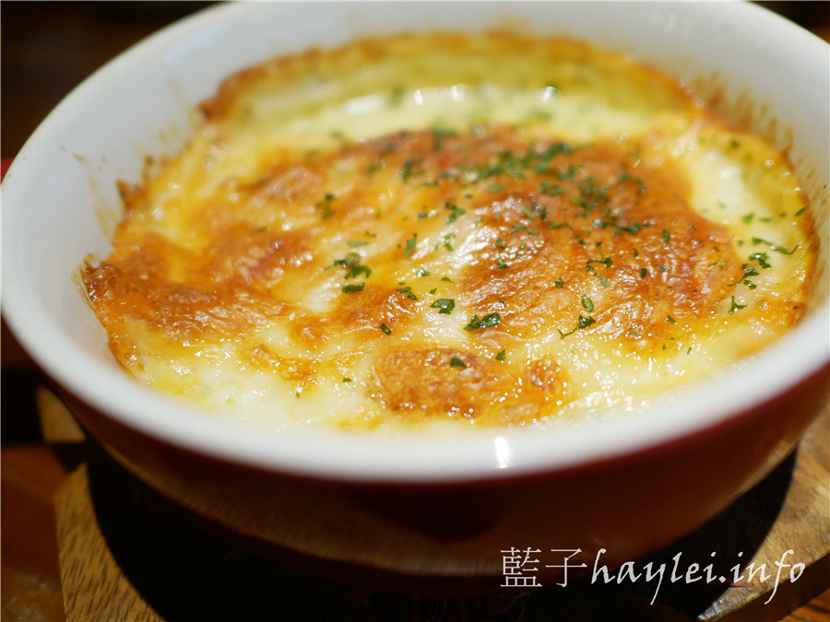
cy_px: 311
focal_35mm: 30
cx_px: 415
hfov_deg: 60.0
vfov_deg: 46.8
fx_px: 719
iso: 500
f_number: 1.7
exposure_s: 1/60
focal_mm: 15
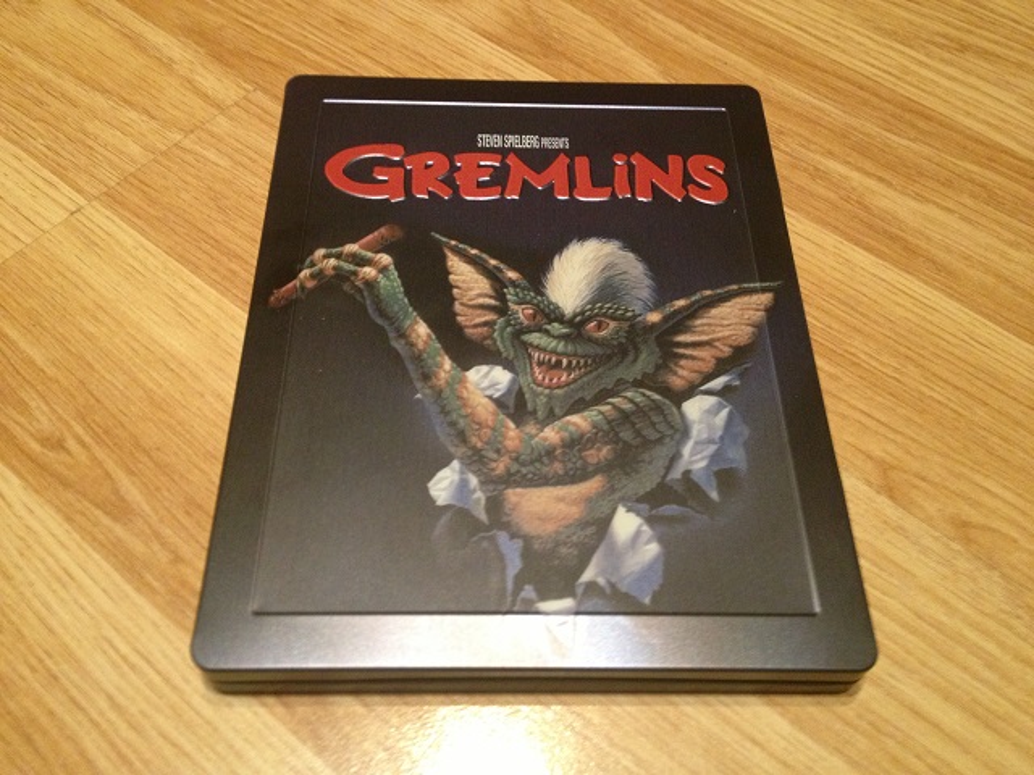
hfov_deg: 52.6
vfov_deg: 40.7
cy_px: 388
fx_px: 1045
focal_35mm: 35
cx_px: 517
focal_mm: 4.28
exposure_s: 1/20
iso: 250
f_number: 2.4
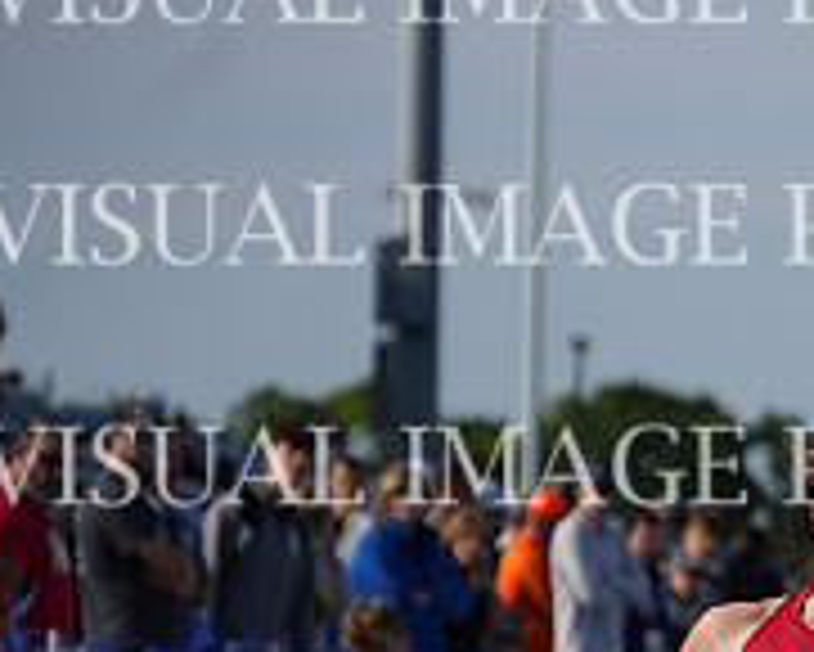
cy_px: 1070
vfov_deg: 3.8
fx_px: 9714
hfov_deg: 4.8
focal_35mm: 403
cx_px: 753
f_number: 4
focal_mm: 134
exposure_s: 1/6400
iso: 400
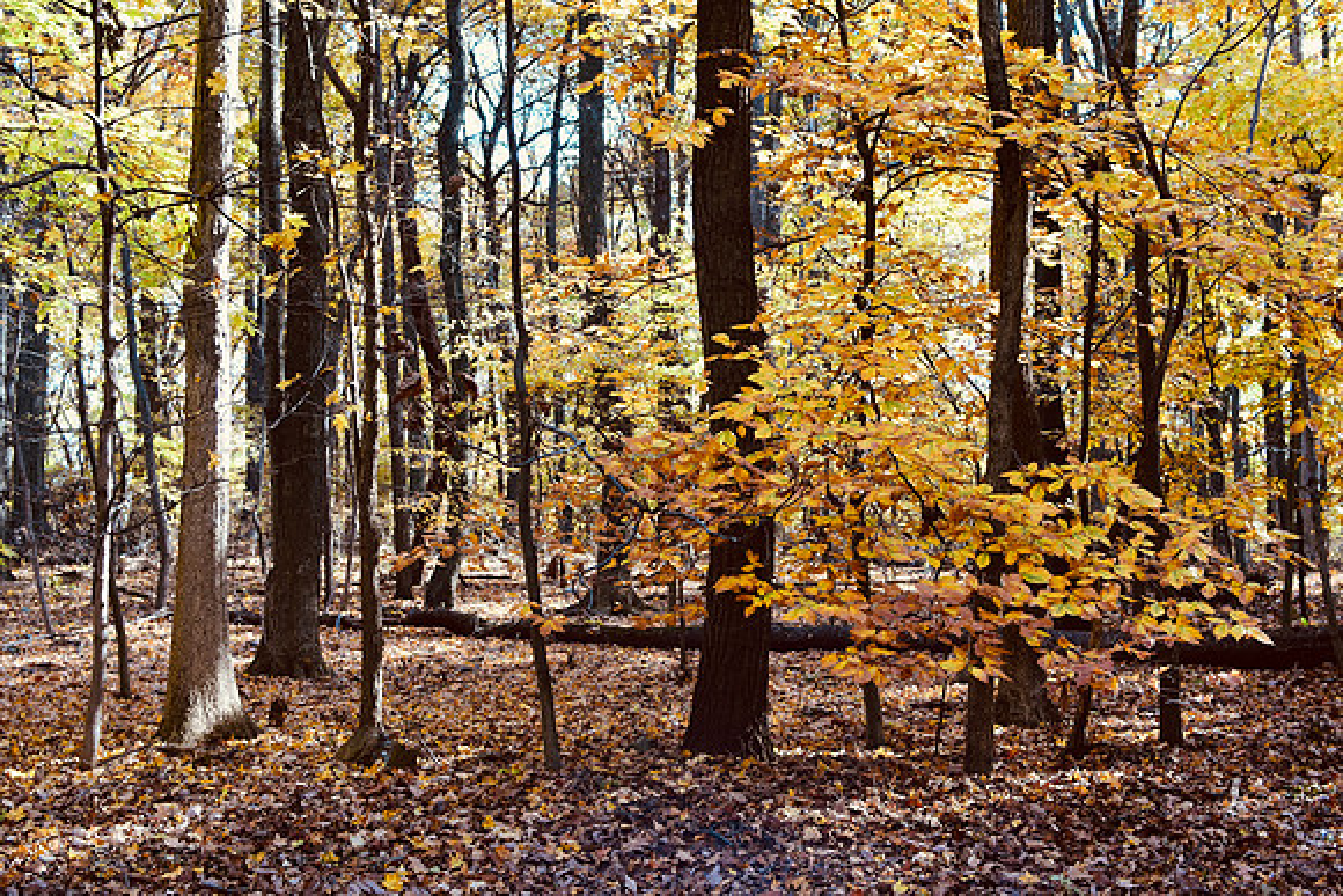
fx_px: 1959
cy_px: 448
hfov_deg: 37.8
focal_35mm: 52
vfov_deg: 25.8
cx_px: 672
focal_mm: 35
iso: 400
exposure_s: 1/125
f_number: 4
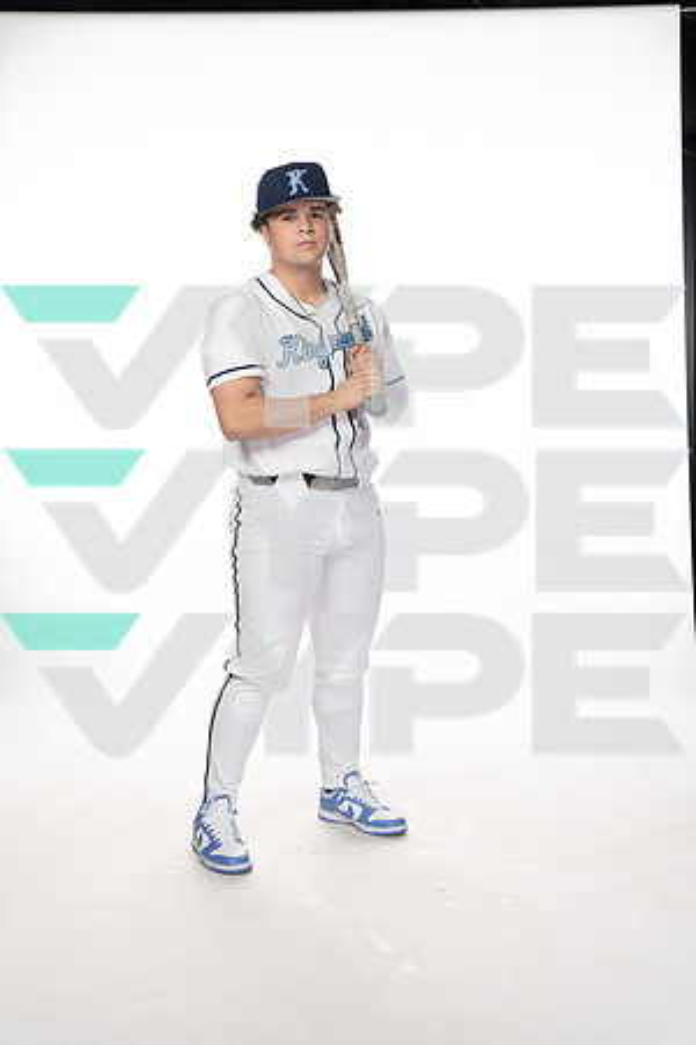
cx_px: 348
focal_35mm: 50
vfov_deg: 39.6
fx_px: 1450
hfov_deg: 27.0
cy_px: 522
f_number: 6.3
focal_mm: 50
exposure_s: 1/250
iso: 400
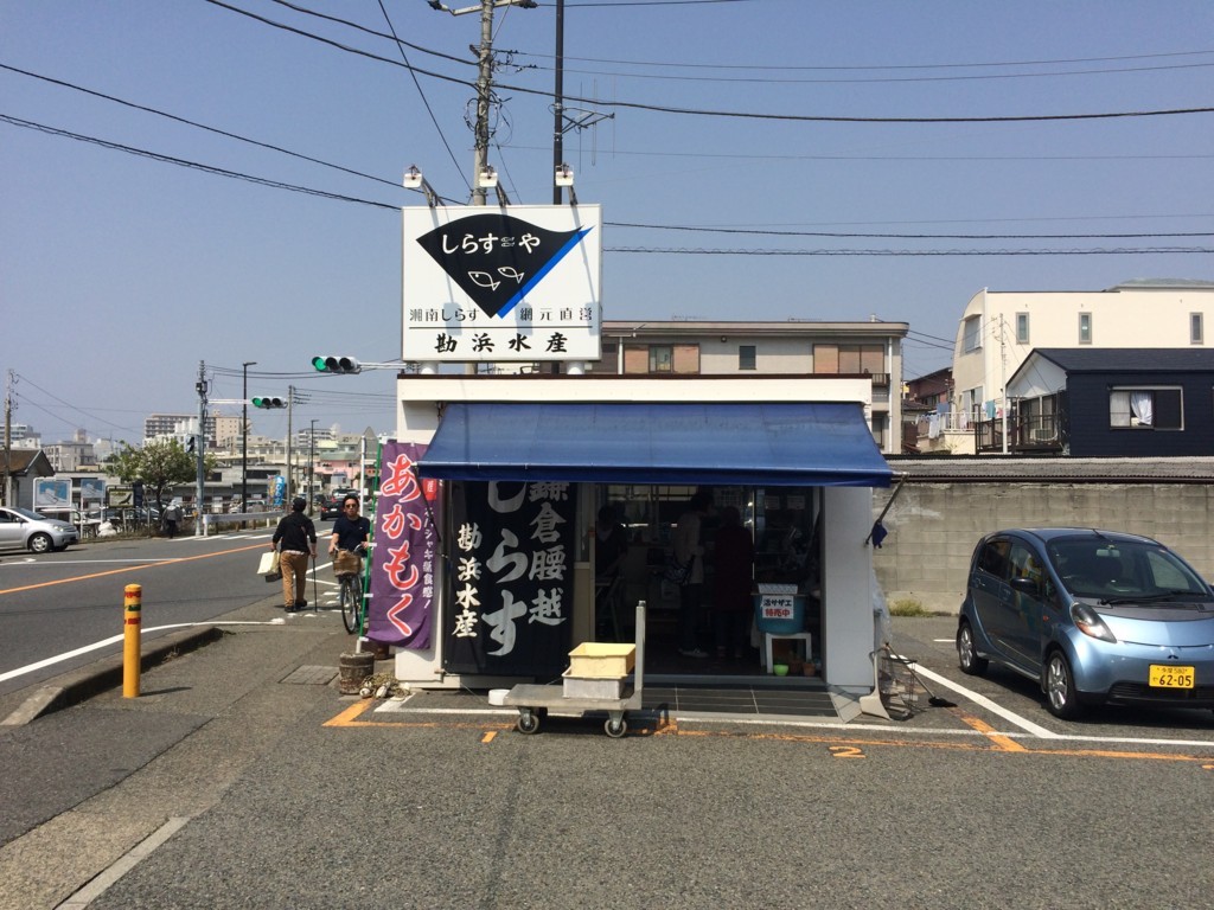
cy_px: 455
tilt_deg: -0.2
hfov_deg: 61.7
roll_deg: -0.8
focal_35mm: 29
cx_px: 607
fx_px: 1017
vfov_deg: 48.2
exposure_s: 1/3165
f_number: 2.2
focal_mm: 4.15
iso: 32
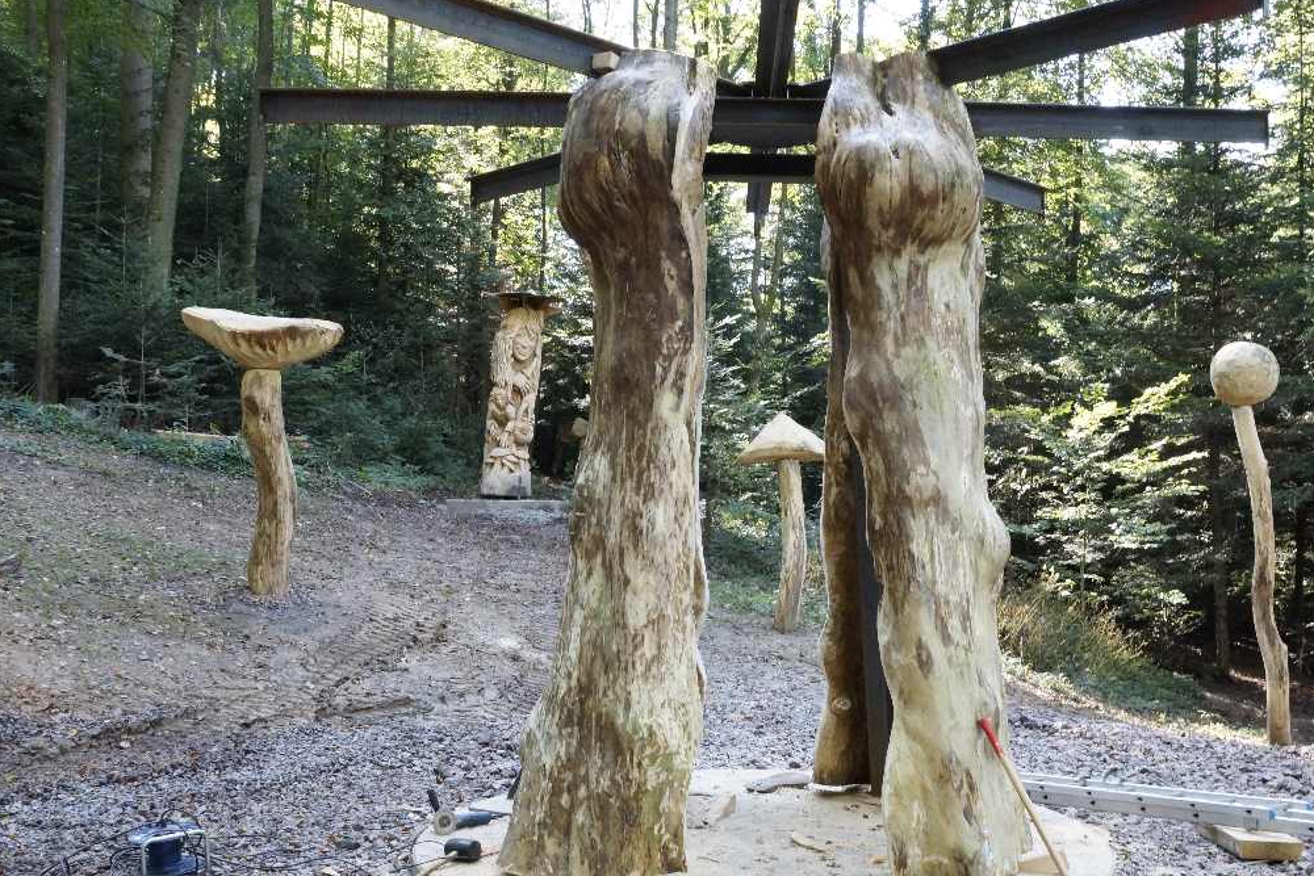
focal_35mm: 36
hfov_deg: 52.9
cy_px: 456
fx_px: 1314
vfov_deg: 36.9
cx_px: 762
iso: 1600
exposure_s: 1/40
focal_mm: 20
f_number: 10
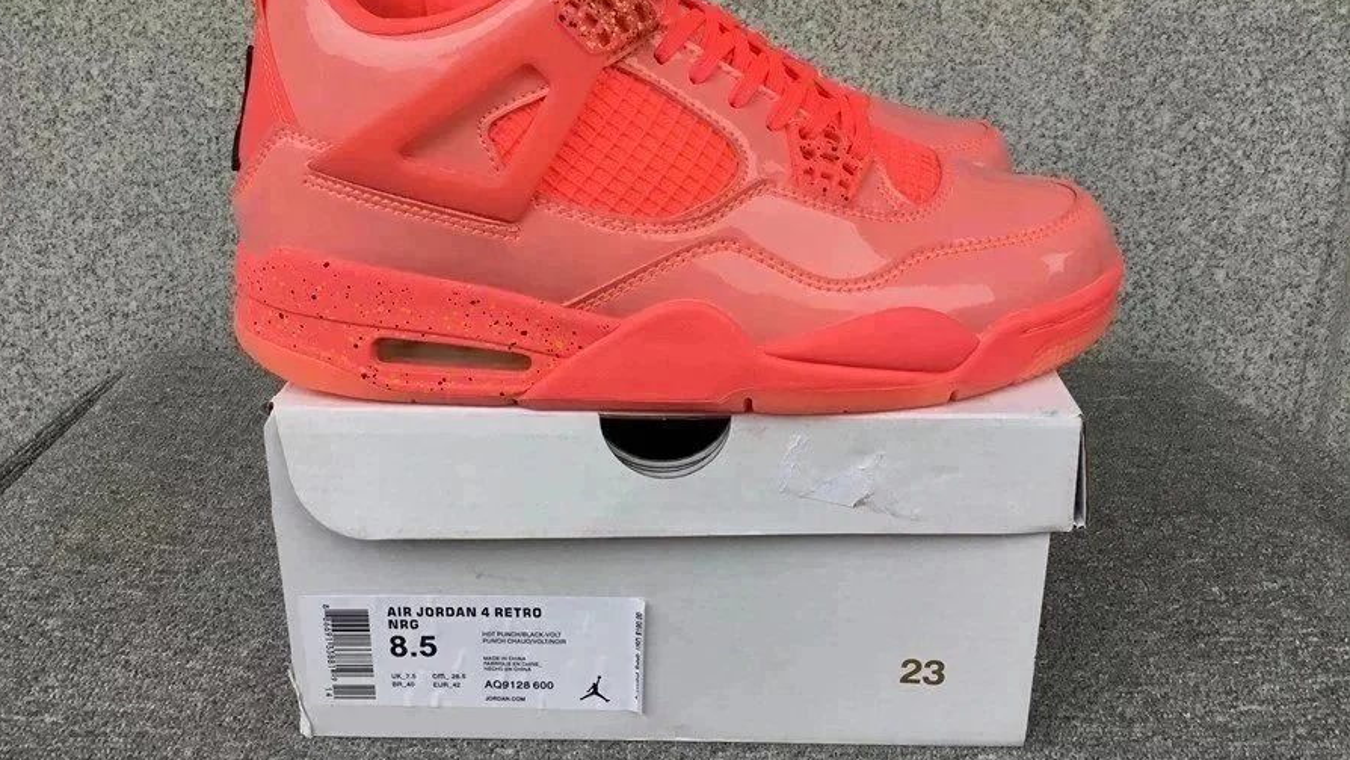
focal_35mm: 34
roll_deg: -0.1
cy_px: 286
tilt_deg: -19.7
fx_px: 1217
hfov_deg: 58.0
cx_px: 672
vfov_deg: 34.5
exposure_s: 1/100
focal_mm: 3.3
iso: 25
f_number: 2.4
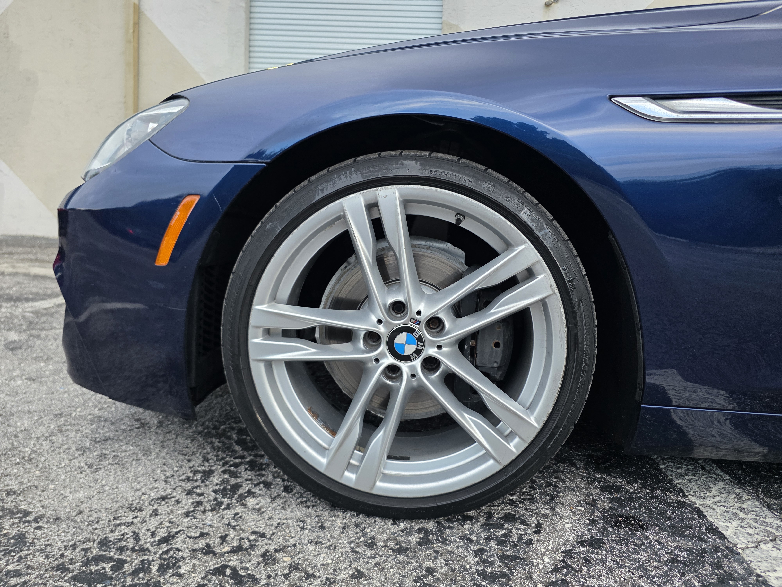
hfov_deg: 73.9
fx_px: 520
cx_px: 391
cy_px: 294
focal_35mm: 23
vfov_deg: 58.9
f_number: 1.7
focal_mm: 6.3
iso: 160
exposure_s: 1/120
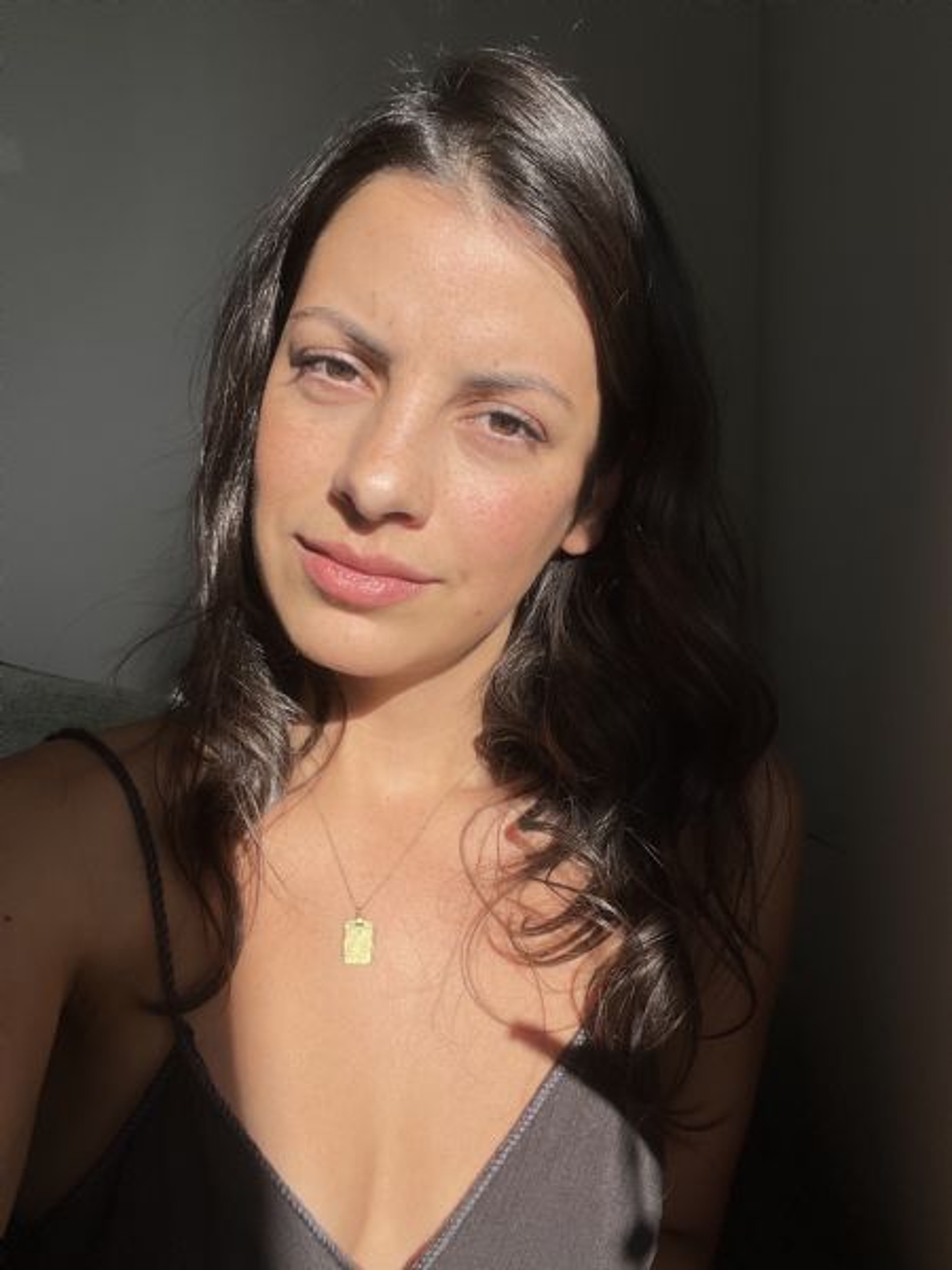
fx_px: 1100
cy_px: 635
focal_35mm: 30
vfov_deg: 60.0
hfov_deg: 46.8
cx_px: 476
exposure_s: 1/1225
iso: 32
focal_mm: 2.71
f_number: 2.2
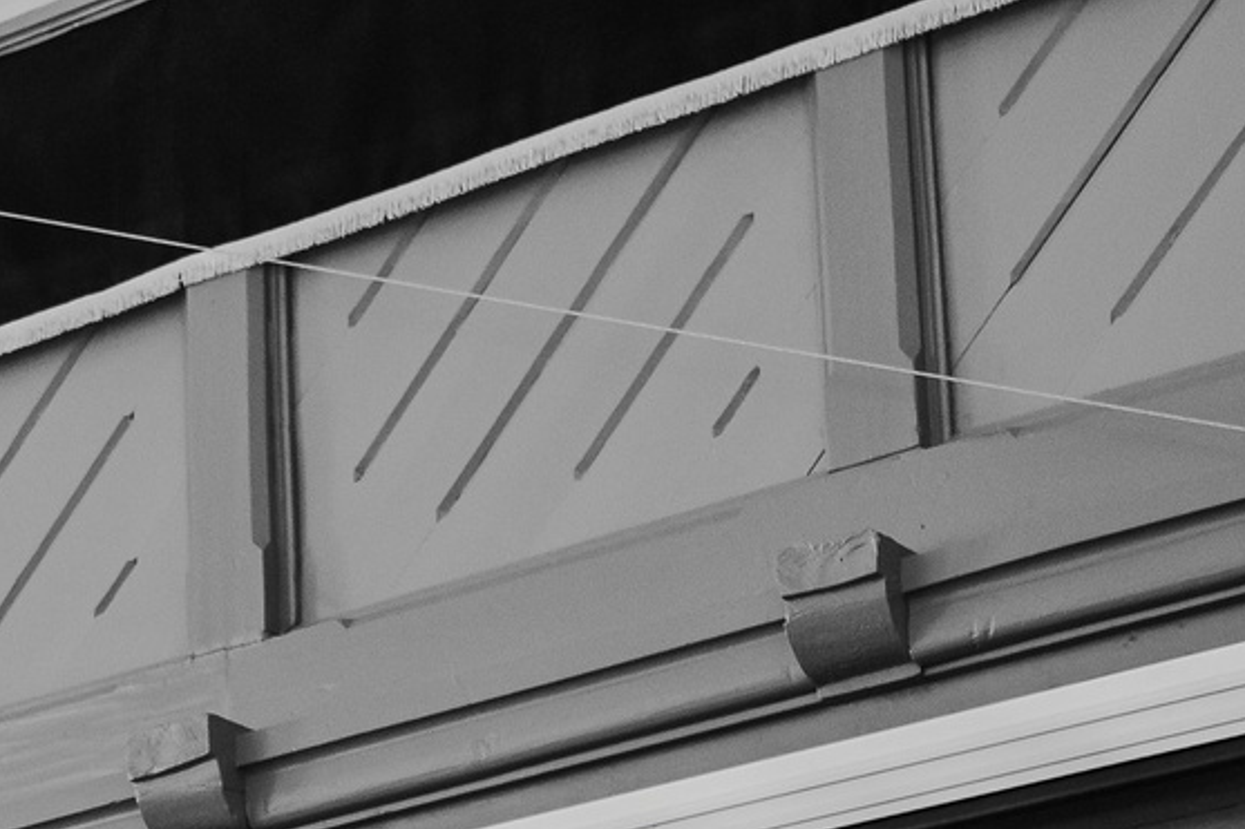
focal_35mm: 161
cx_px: -165
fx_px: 5566
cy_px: 1527
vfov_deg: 8.2
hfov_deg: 12.5
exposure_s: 1/250
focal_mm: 35
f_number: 2.2
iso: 800
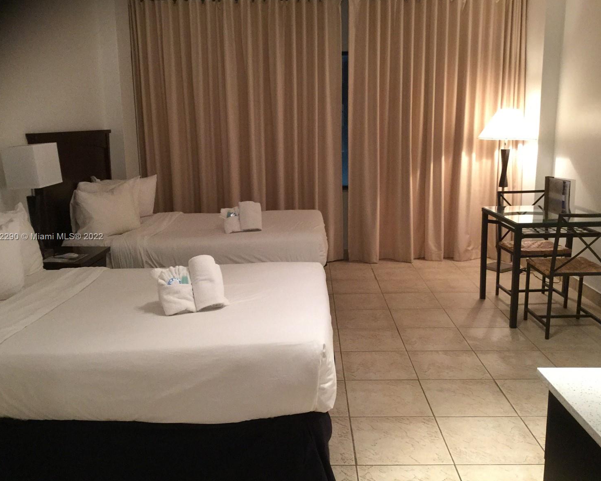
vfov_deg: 44.6
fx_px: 587
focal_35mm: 33
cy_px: 237
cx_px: 300
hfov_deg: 54.2
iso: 200
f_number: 2.4
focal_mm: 3.3
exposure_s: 1/17
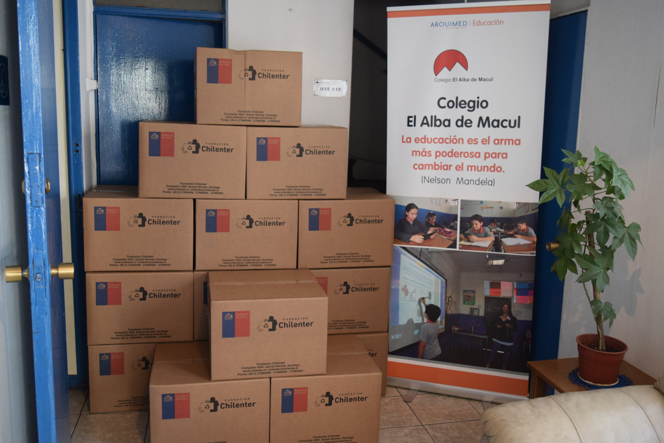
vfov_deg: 40.0
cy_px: 222
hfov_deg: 57.2
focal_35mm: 33
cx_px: 332
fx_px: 609
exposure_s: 1/60
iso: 1600
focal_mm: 22
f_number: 3.8
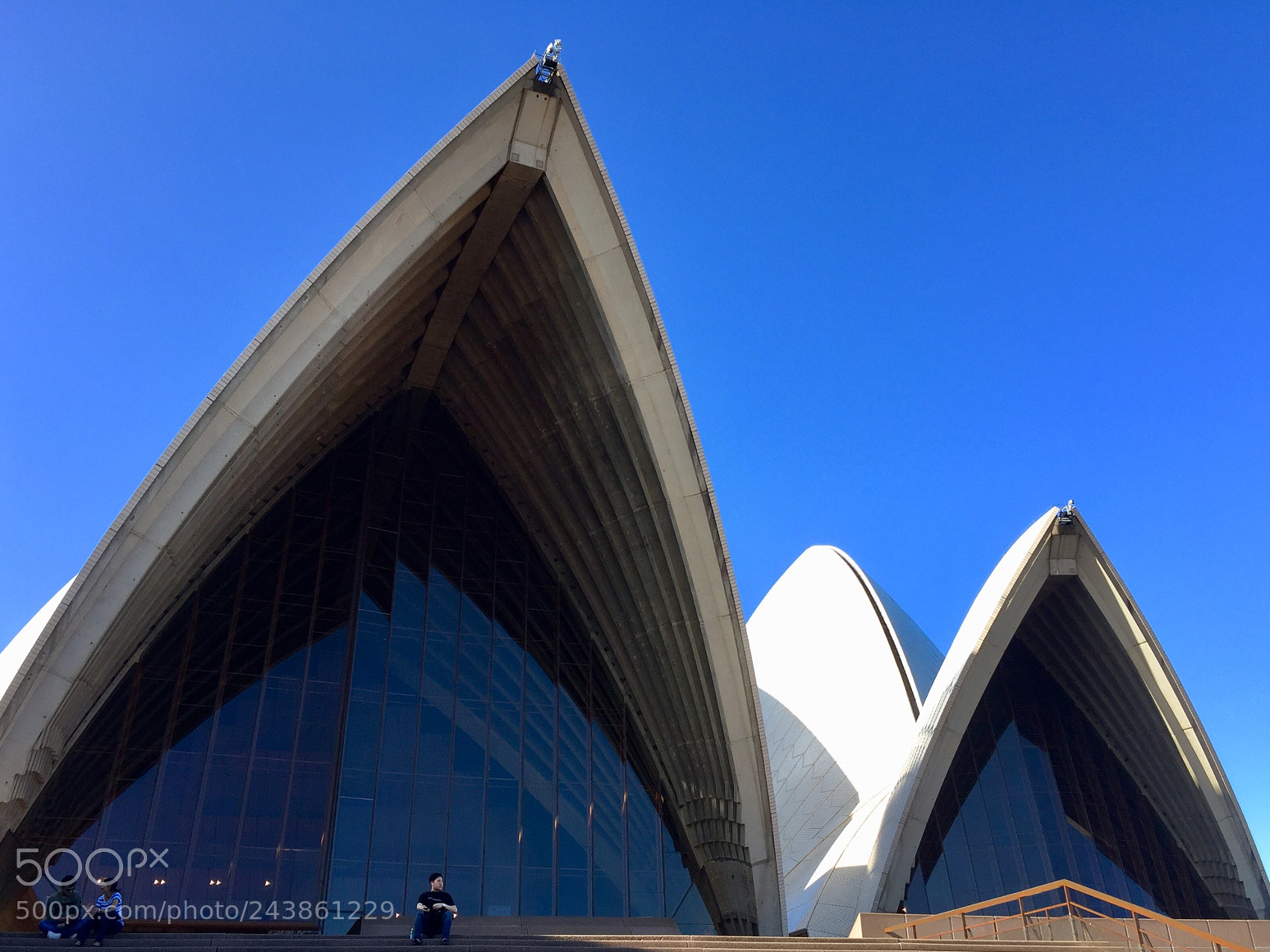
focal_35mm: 30
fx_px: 1101
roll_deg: -1.0
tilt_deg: +25.6
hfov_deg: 60.0
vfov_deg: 46.8
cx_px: 621
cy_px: 483
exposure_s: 1/618
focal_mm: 4.15
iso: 32
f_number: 2.2
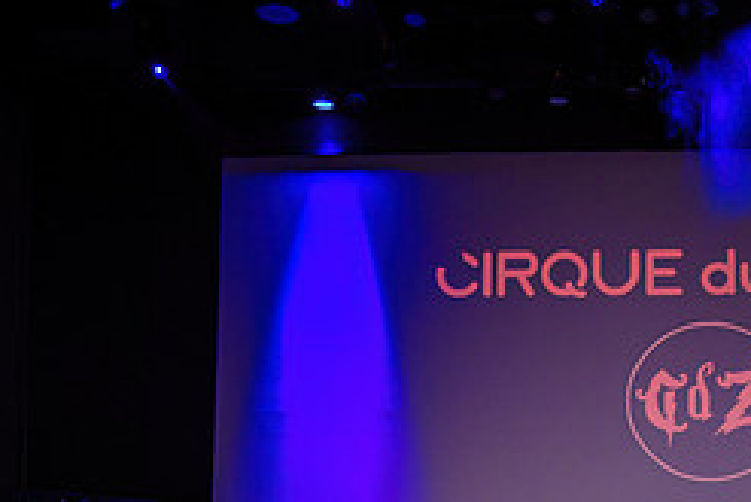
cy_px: 556
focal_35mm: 62
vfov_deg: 20.9
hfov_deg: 31.1
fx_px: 1294
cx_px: 659
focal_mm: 24
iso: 1600
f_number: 2.8
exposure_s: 1/200
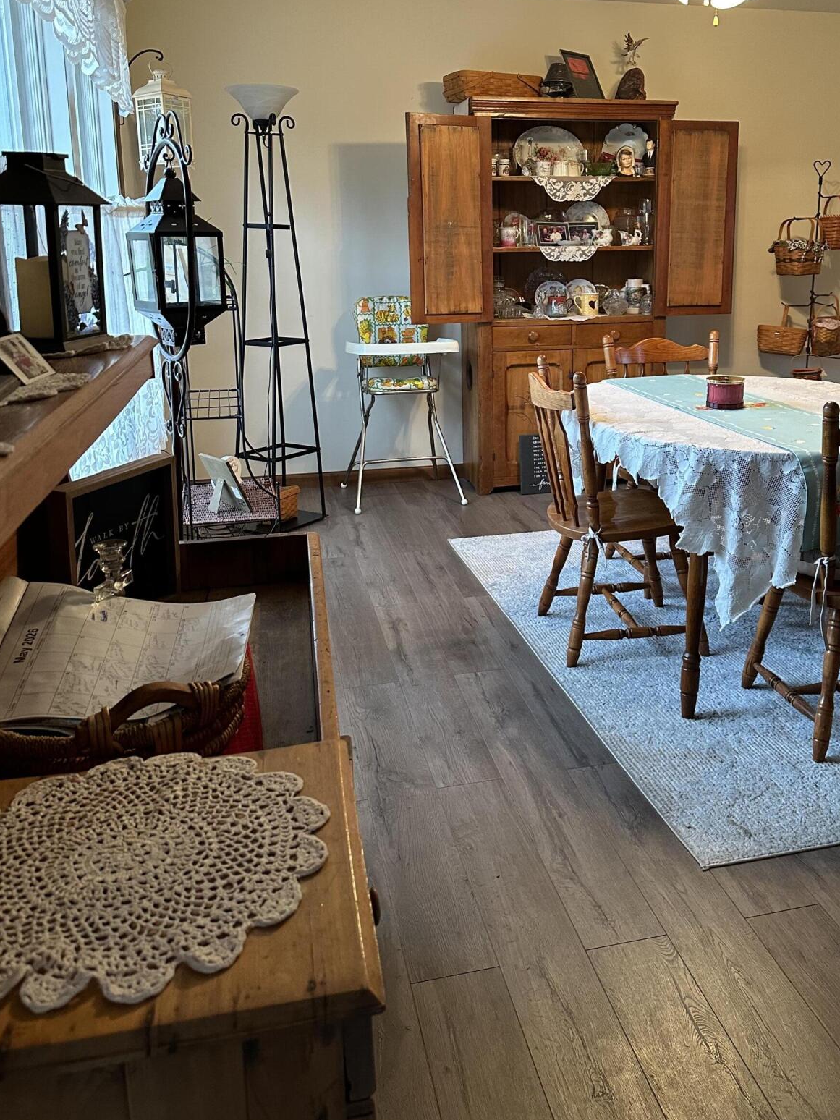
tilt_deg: -10.3
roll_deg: -0.7
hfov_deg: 45.1
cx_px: 527
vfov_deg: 57.8
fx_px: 1003
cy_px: 441
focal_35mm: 31
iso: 320
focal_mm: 6.86
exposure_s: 1/60
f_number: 1.78
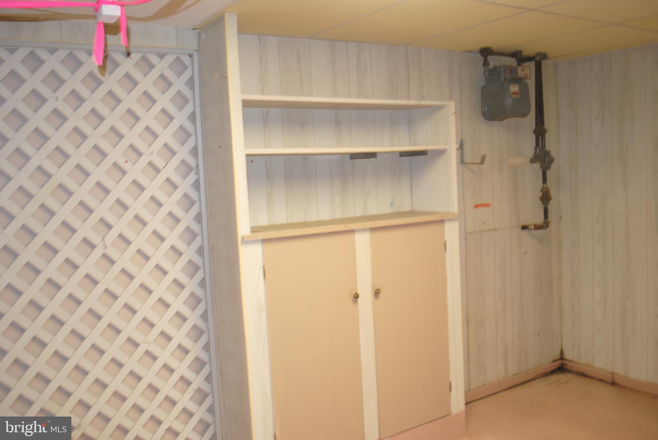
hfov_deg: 57.2
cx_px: 329
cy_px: 220
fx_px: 604
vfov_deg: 40.1
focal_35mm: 33
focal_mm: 22
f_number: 4
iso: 200
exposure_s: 1/5
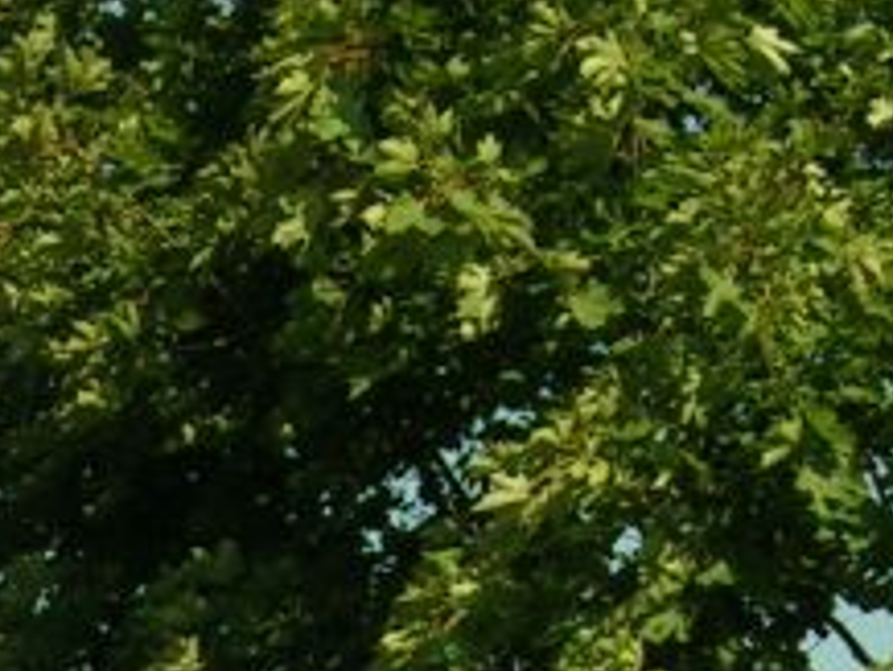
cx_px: 16
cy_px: 815
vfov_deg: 8.9
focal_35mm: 165
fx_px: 4259
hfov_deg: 11.9
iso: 50
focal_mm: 5.4
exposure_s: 1/445
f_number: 4.8
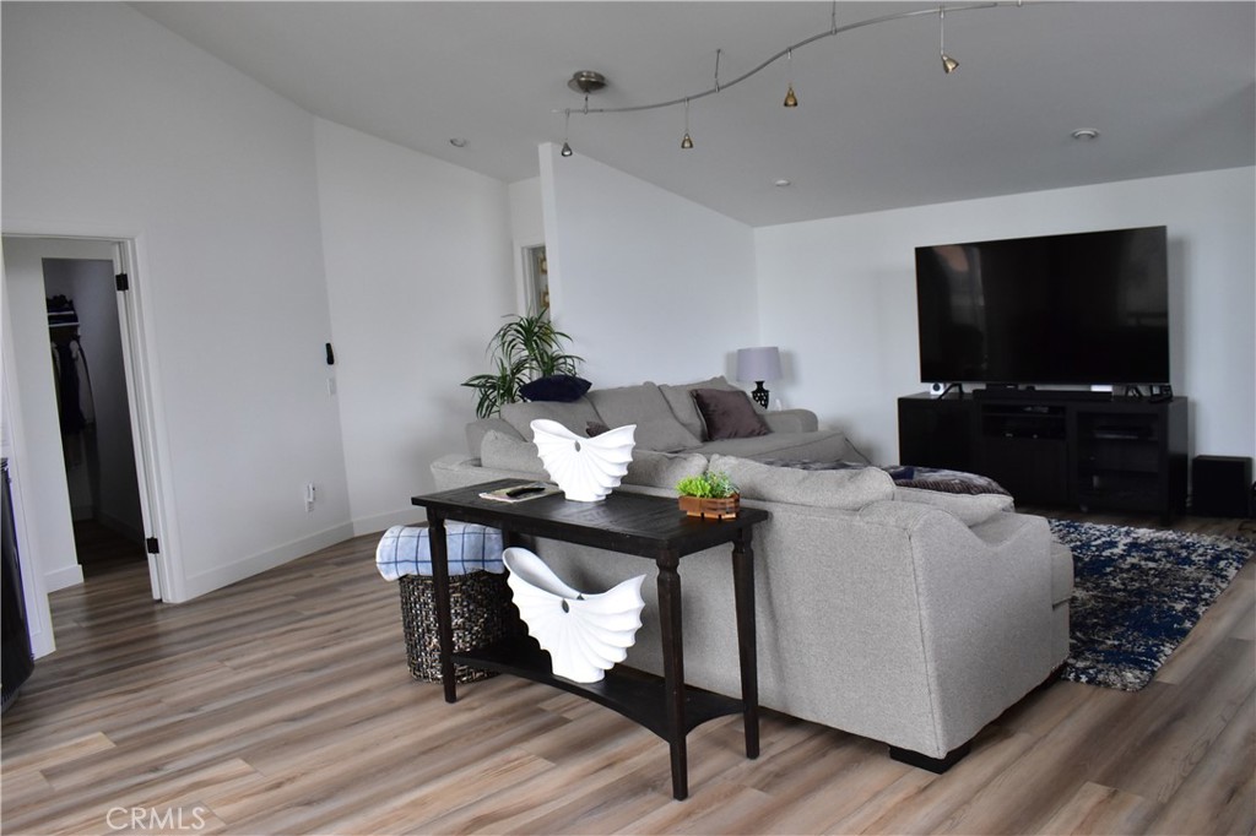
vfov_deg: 47.9
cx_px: 628
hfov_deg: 67.4
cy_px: 418
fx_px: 942
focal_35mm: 27
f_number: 5.6
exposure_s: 1/200
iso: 1600
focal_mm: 18
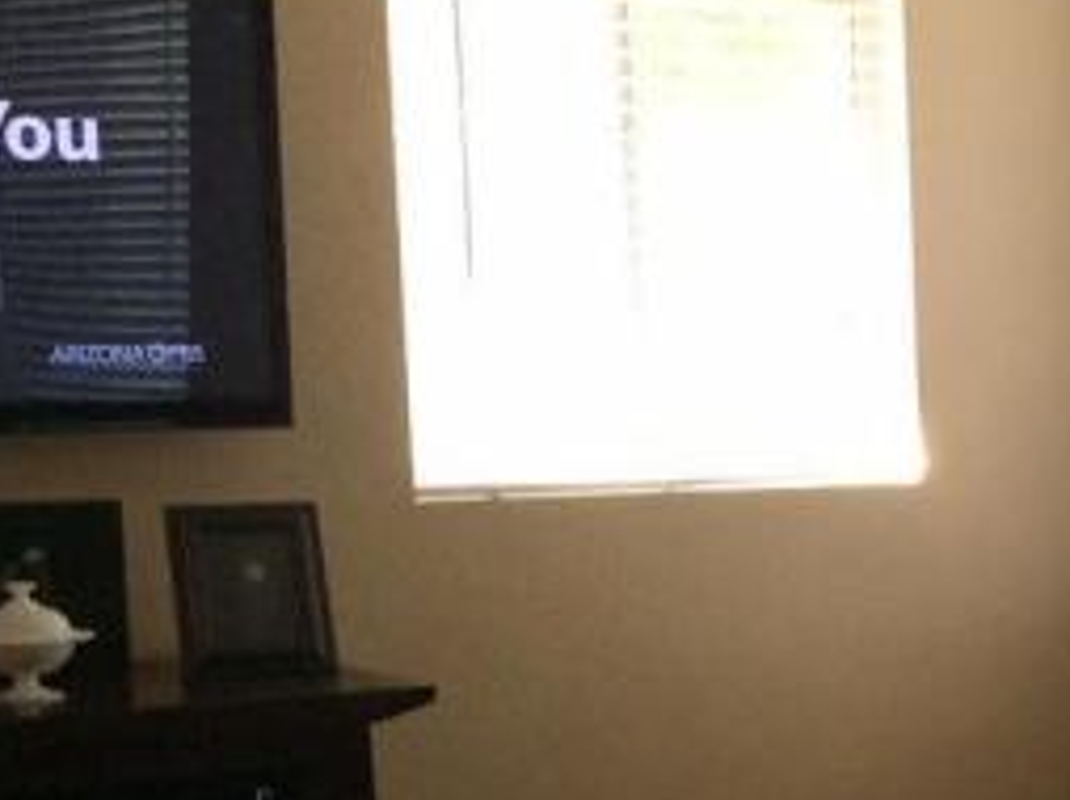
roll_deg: -1.2
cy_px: 749
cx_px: 1976
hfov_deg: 14.6
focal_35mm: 117
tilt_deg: -8.7
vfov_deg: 12.5
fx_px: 3613
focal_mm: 4.15
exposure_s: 1/30
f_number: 2.2
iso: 100
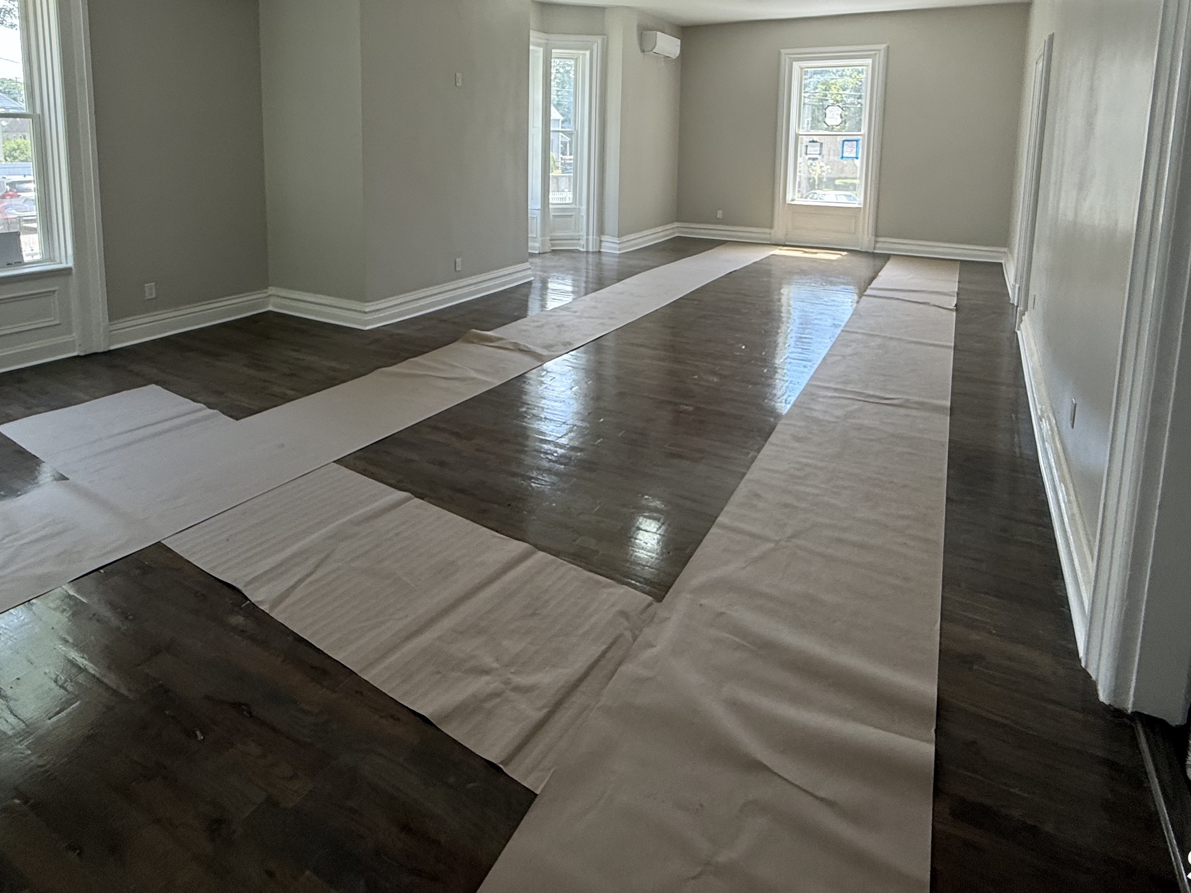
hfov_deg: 78.9
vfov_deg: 60.1
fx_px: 723
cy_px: 226
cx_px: 559
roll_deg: -0.7
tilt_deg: -5.1
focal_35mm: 21
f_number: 2.2
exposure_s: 1/120
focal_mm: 2.22
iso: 100
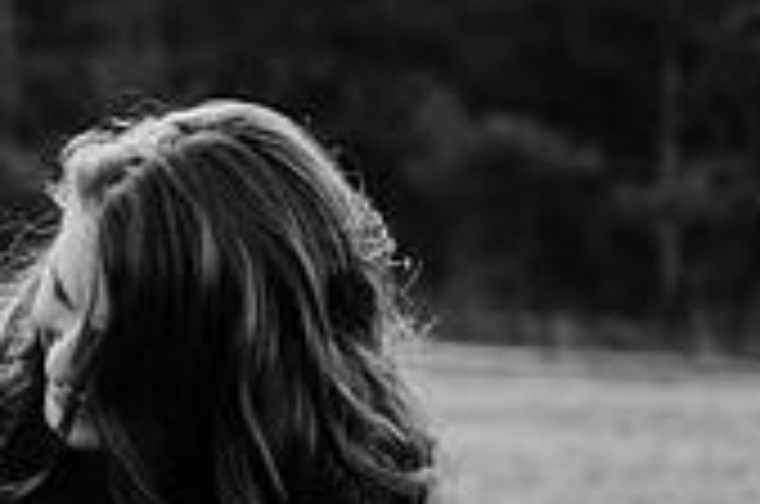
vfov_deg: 7.8
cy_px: 713
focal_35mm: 172
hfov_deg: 11.3
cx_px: -495
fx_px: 3624
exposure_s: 1/1000
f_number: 2.8
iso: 500
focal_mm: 50
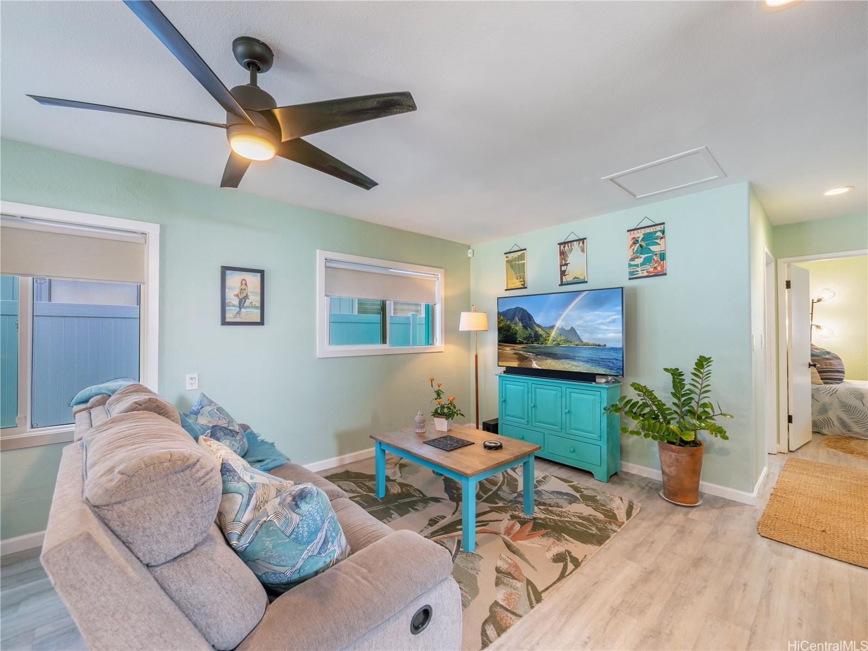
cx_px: 434
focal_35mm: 14
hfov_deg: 102.1
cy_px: 326
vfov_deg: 85.7
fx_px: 351
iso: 200
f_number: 4
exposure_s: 1/200
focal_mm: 7
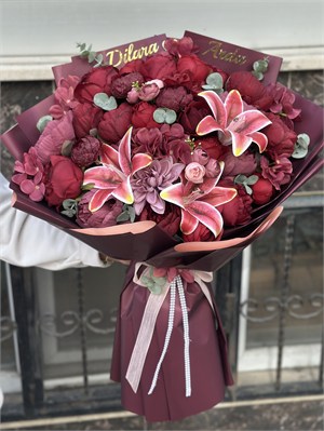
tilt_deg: -23.7
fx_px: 598
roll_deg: +0.0
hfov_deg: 30.3
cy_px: 216
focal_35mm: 48
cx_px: 162
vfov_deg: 39.6
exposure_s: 1/494
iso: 80
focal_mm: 6.86
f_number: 1.78
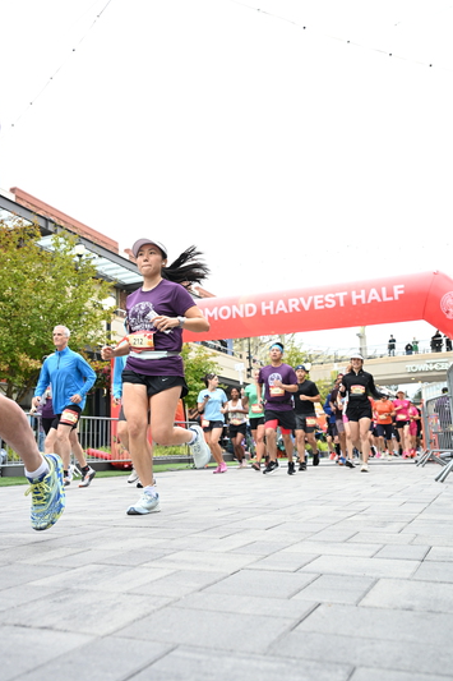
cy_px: 345
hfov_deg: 41.1
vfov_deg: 58.7
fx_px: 604
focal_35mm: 32
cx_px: 220
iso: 2000
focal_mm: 31
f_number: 4
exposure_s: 1/640
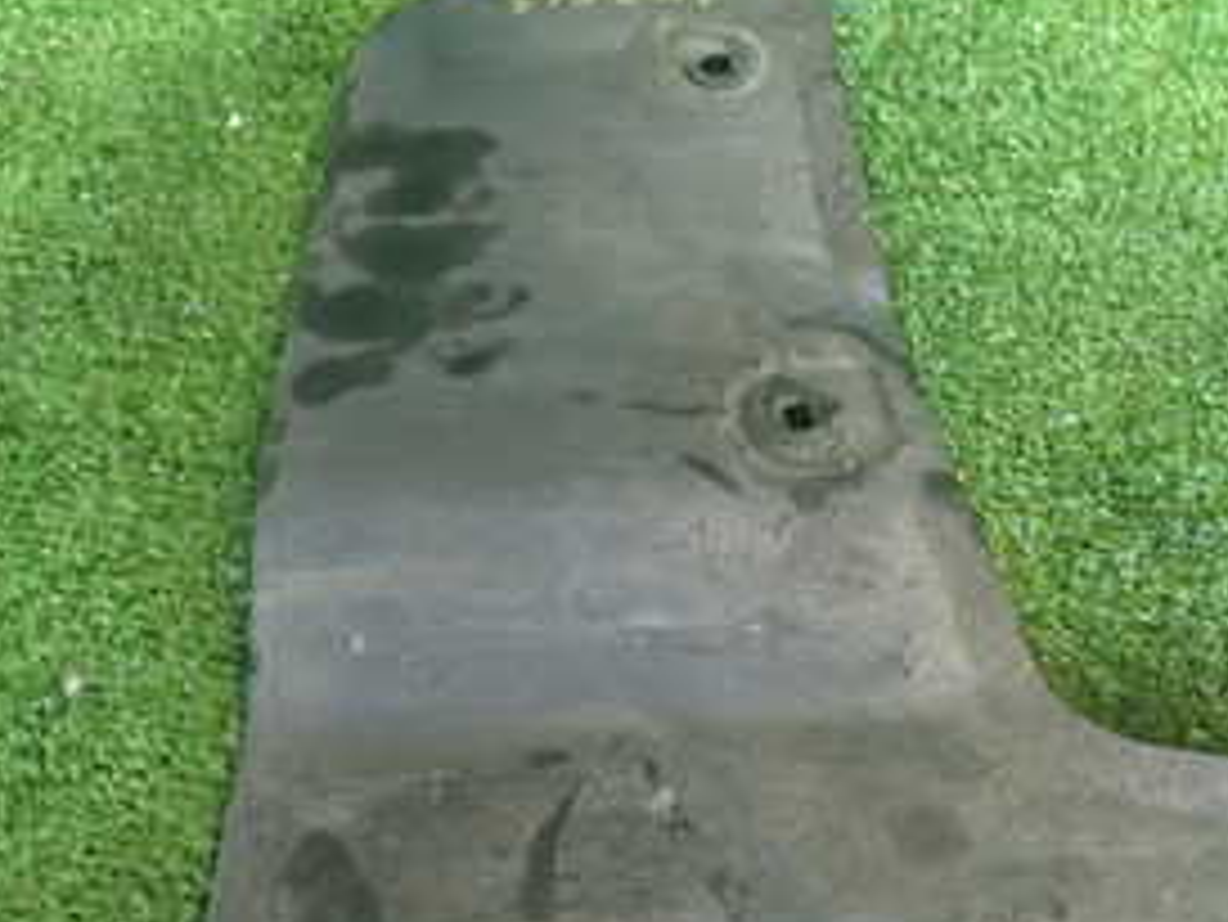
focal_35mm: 55
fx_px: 1952
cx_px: 886
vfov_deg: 26.5
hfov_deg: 34.4
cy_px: 558
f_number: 2
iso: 320
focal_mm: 4.5
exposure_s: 1/30
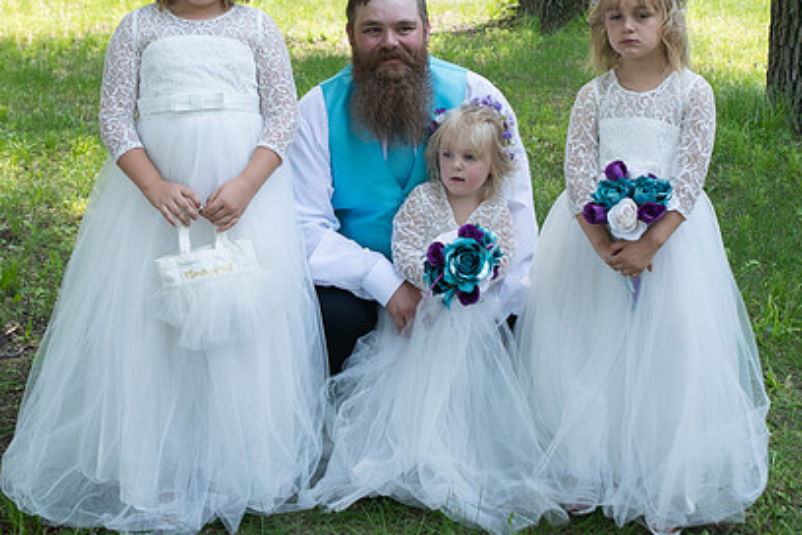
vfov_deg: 22.7
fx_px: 1314
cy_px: 115
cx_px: 313
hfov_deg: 33.8
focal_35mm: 59
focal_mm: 32
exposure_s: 1/125
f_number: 5
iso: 250
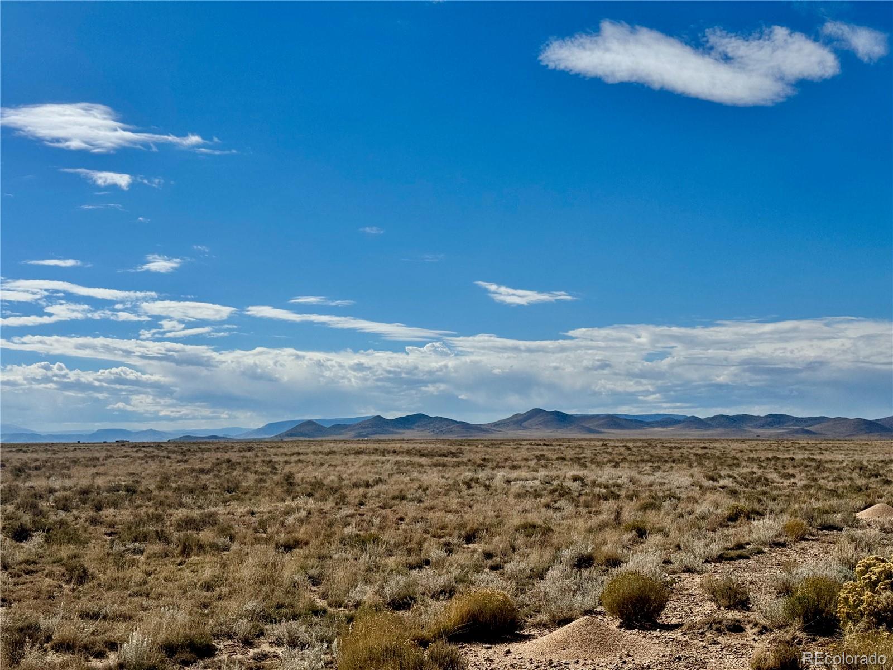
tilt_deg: +3.5
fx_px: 1238
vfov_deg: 30.3
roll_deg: -0.4
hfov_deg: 39.7
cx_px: 446
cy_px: 335
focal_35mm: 48
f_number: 1.78
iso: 80
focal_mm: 6.76
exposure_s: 1/15385
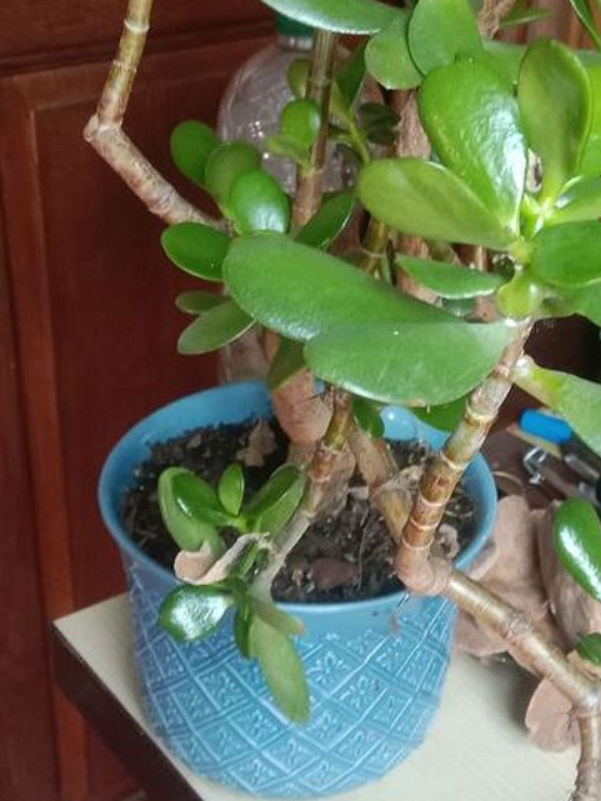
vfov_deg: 36.8
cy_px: 408
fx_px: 1203
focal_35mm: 52
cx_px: 330
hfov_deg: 28.0
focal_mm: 3.4
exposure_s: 1/16.7
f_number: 2.2
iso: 788
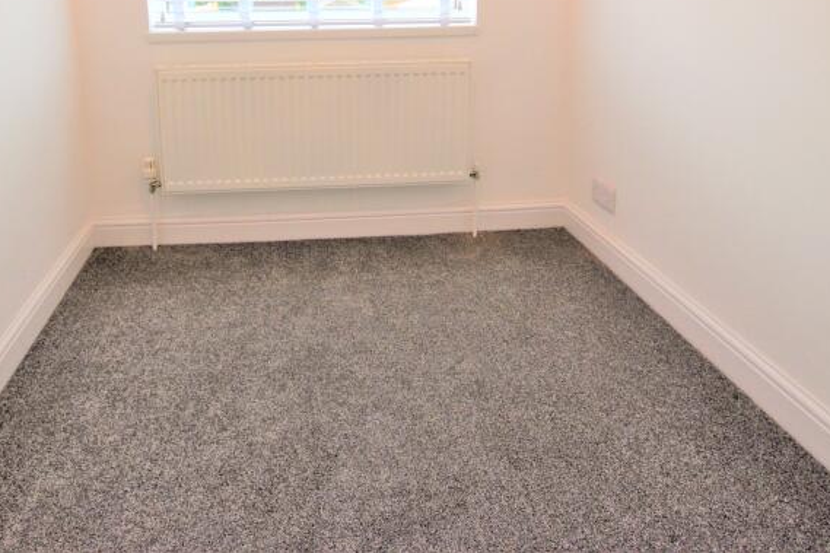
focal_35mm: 27
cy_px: 56
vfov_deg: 43.8
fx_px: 622
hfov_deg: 66.8
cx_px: 336
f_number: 4
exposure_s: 1/60
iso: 400
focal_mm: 10
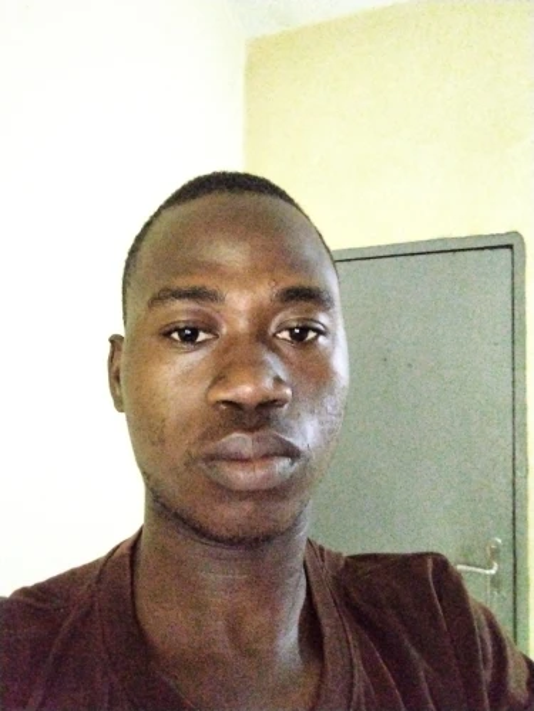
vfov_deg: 67.3
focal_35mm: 26
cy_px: 356
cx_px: 267
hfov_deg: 53.1
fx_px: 535
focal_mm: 2.76
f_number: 2
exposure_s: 1/10
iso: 4800
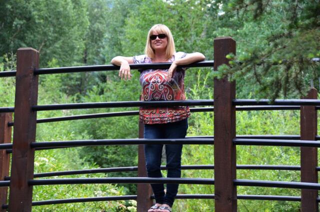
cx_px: 160
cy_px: 106
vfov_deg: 13.0
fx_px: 931
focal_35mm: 105
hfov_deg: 19.5
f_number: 5.6
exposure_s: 1/125
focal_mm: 70
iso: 220
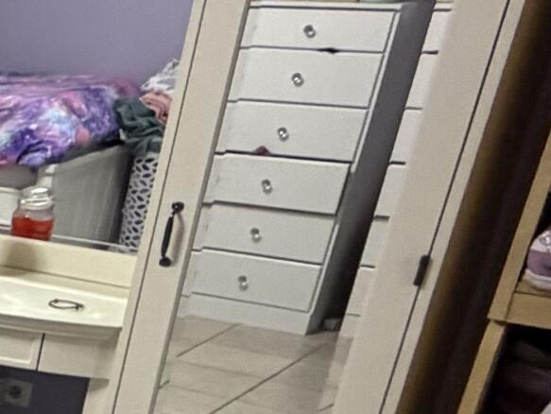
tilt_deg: -20.1
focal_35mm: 72
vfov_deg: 20.0
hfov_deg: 17.0
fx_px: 1147
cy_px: 388
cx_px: -631
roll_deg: +1.2
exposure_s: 1/61
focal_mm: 2.22
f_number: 2.2
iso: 320
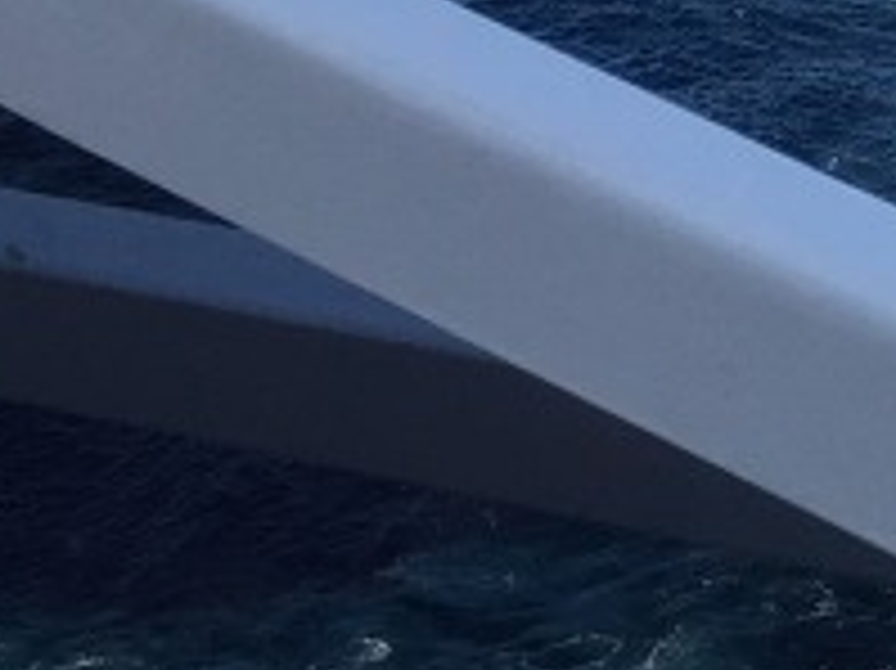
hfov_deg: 11.9
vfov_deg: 10.6
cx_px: 2060
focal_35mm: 138
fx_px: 3570
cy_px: -81
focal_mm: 4.15
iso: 32
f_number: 2.2
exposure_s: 1/1522
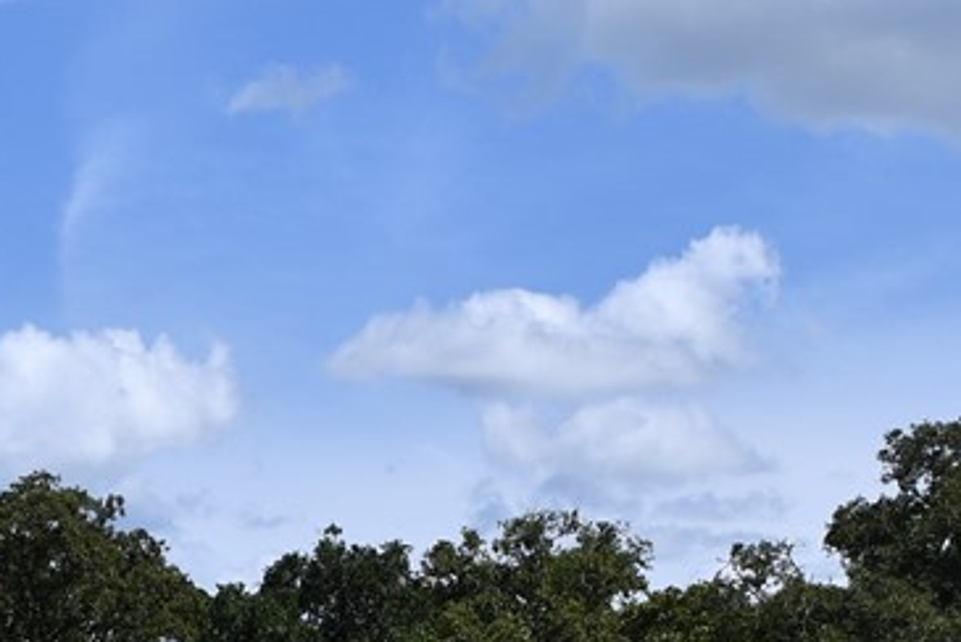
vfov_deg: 12.4
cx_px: 506
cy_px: 841
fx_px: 2858
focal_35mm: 107
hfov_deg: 19.1
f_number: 10
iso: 100
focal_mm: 18
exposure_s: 1/400
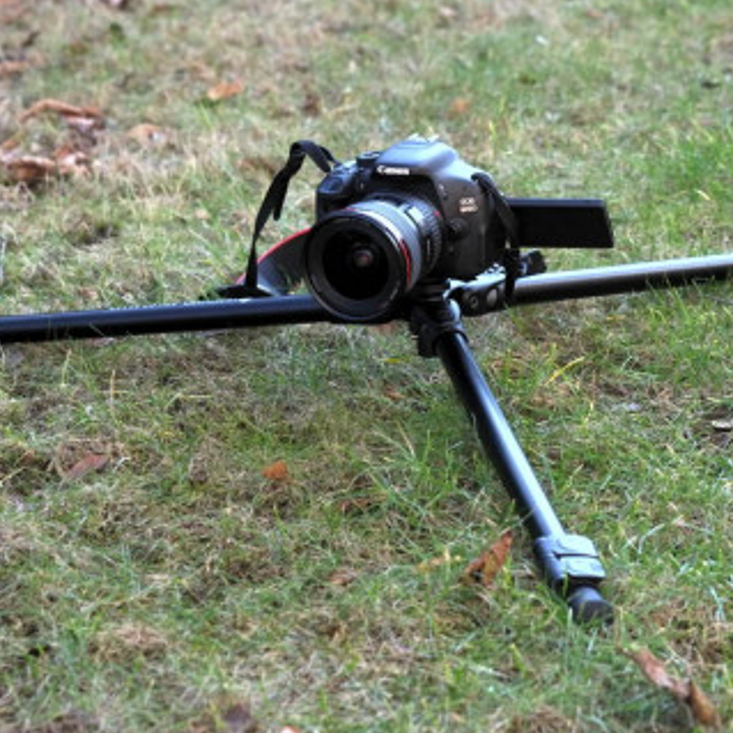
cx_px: 388
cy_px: 348
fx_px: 3043
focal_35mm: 127
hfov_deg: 13.7
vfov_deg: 13.7
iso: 200
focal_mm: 60
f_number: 5
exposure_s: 1/105
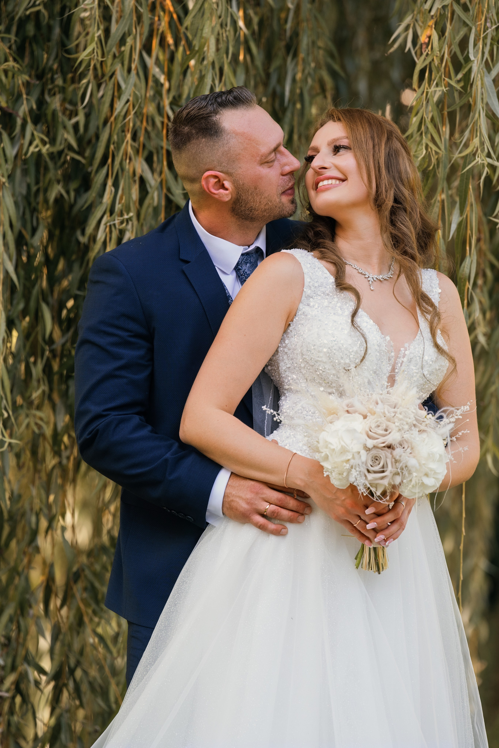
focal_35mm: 176
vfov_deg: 11.7
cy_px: 374
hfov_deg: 7.8
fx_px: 3659
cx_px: 250
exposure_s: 1/400
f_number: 4.5
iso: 1000
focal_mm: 176
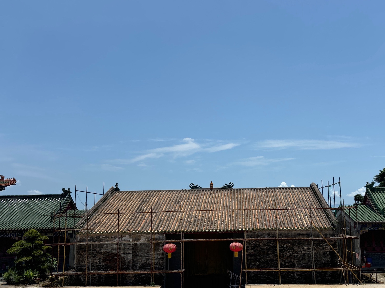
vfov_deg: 40.6
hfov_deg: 52.5
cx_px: 219
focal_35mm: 35
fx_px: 389
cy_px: 157
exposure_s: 1/5952
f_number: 1.6
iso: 50
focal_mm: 5.96
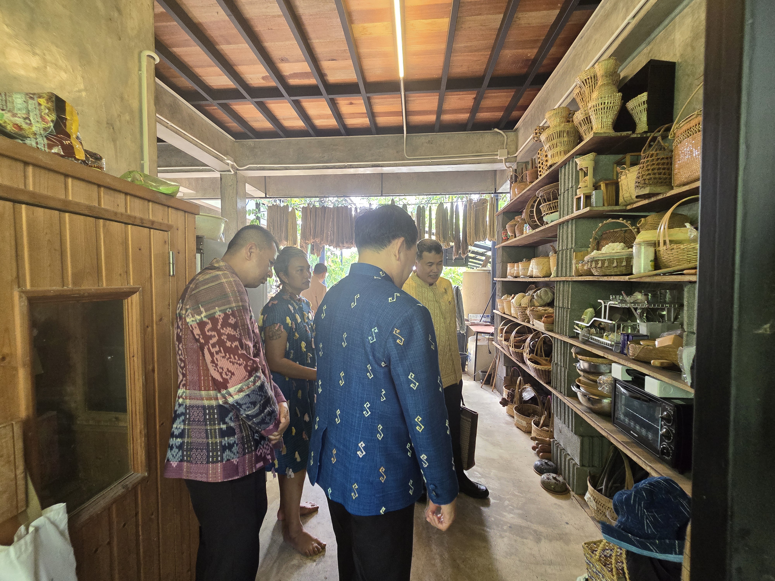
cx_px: 388
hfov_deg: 106.2
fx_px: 291
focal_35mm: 13
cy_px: 290
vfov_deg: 89.9
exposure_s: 1/50
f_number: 2.2
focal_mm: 2.2
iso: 250
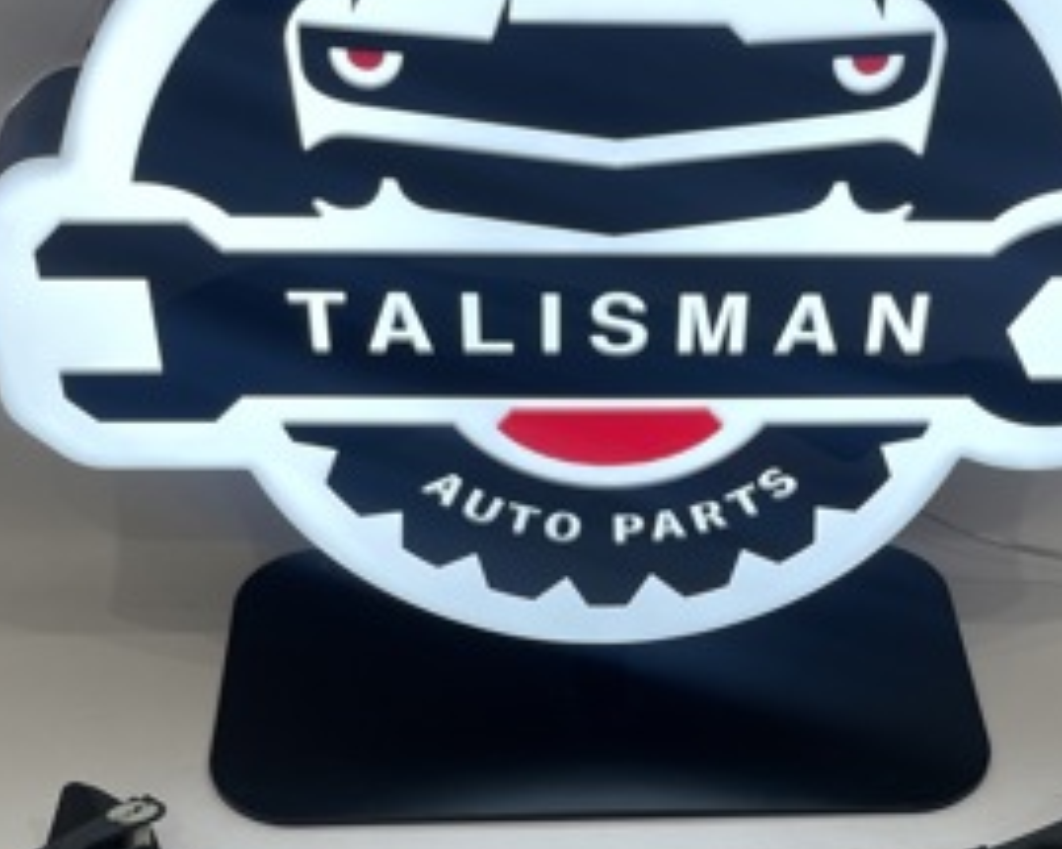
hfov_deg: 32.4
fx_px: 1822
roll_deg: -1.3
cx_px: 644
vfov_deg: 25.6
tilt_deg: -43.7
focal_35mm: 58
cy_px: 717
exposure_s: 1/100
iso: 40
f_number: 1.6
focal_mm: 5.1
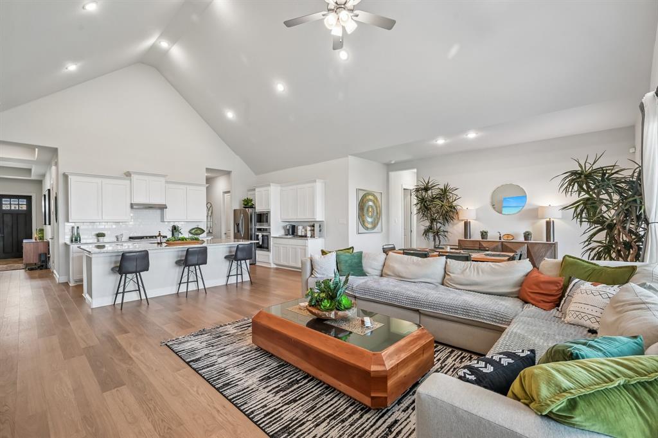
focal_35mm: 16
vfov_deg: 75.5
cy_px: 219
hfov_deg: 98.6
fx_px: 283
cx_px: 329
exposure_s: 1/20
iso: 400
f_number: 8
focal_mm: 15.5
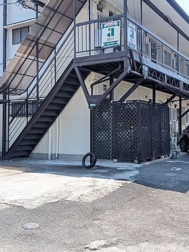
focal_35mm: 41
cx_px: 100
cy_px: 117
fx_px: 299
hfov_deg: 35.1
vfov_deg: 45.8
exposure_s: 1/560
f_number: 1.7
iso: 29
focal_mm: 4.53
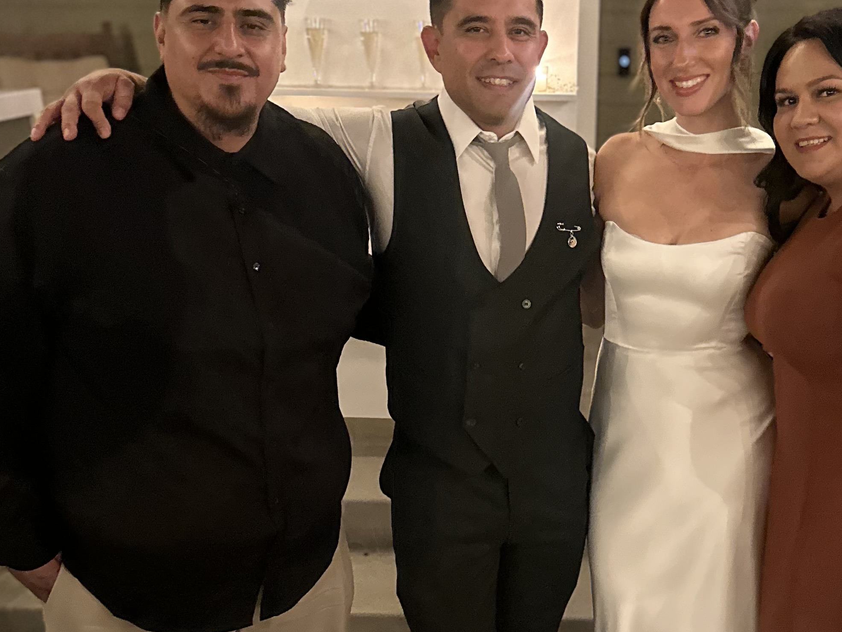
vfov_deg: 29.6
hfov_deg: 38.7
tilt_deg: -15.7
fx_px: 1192
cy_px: 362
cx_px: 515
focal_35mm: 49
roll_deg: -1.6
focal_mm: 6.86
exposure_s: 1/30
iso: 1250
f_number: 1.78
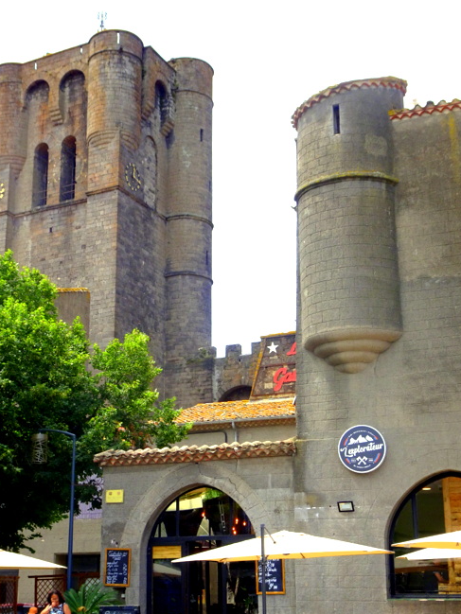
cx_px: 194
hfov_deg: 27.5
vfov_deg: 36.1
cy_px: 336
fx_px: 941
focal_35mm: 53
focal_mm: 7.3
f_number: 4
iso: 80
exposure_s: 1/320
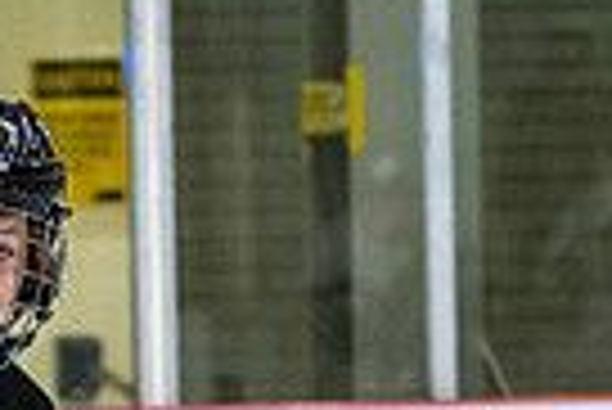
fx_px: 12287
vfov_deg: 1.9
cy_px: 836
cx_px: -100
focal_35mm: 722
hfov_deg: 2.9
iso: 1600
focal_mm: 86
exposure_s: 1/640
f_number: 2.8
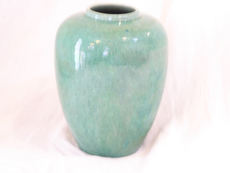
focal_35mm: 107
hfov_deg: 18.4
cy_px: 86
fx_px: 711
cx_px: 115
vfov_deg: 13.8
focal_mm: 17.5
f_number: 5
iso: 400
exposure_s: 1/6
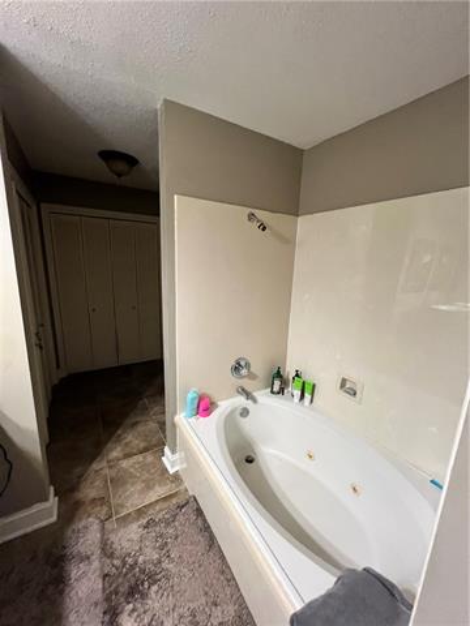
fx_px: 235
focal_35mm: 13
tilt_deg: -12.2
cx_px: 235
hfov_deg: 89.9
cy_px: 313
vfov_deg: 106.2
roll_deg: -2.1
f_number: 1.8
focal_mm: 1.57
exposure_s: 1/60
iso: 400
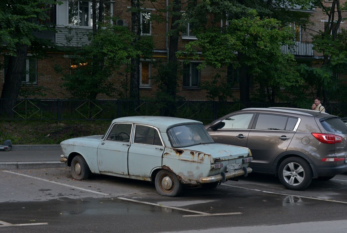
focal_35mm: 50
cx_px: 174
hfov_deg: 39.5
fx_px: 483
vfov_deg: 27.1
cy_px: 116
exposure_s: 1/125
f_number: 6.3
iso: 800
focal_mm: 50
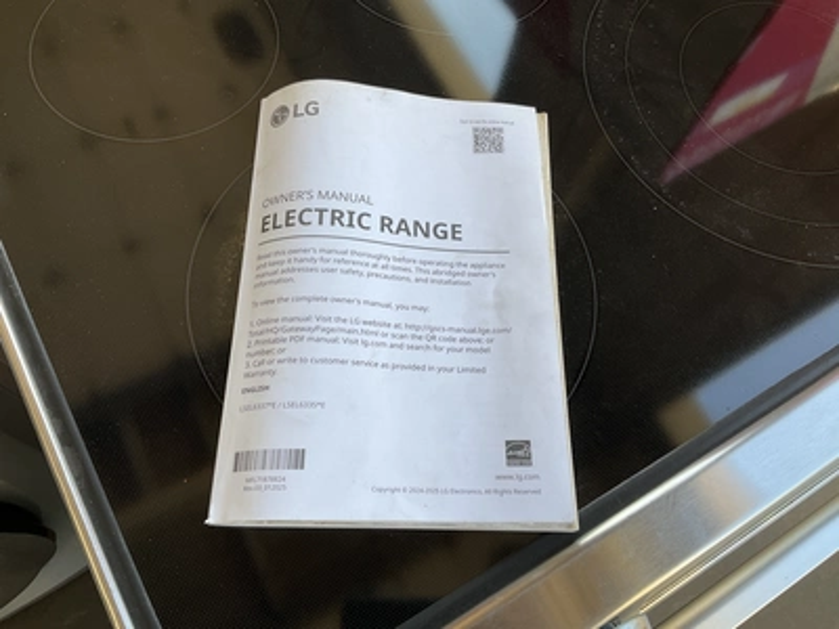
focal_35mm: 29
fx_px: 703
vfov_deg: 48.2
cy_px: 314
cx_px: 420
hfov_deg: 61.7
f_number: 1.8
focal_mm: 3
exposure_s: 1/120
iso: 20
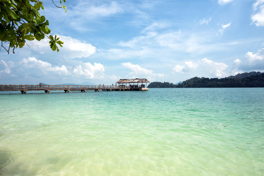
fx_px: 147
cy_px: 88
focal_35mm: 20
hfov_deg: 83.9
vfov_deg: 62.0
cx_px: 132
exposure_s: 1/500
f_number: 8
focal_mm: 20
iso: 125
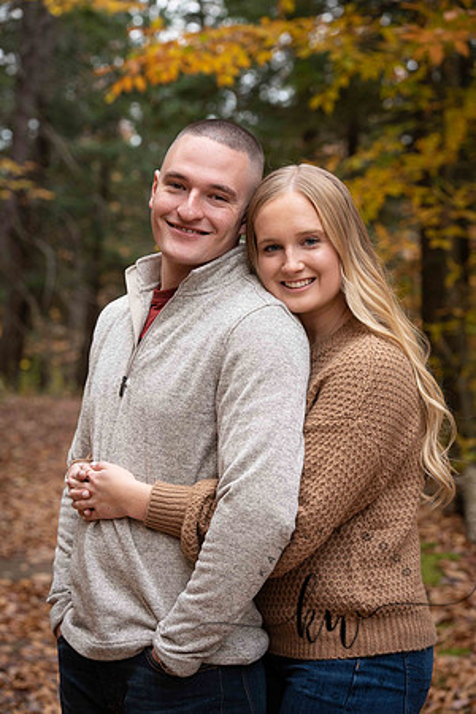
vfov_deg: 18.3
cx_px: 238
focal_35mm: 112
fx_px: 2221
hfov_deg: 12.2
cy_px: 357
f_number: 6.3
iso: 400
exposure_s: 1/200
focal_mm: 112
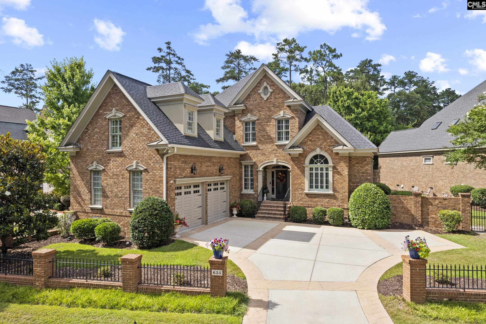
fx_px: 297
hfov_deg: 78.6
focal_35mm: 22
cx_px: 243
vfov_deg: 57.2
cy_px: 162
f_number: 2.8
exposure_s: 1/1000
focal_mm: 8.38
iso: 100
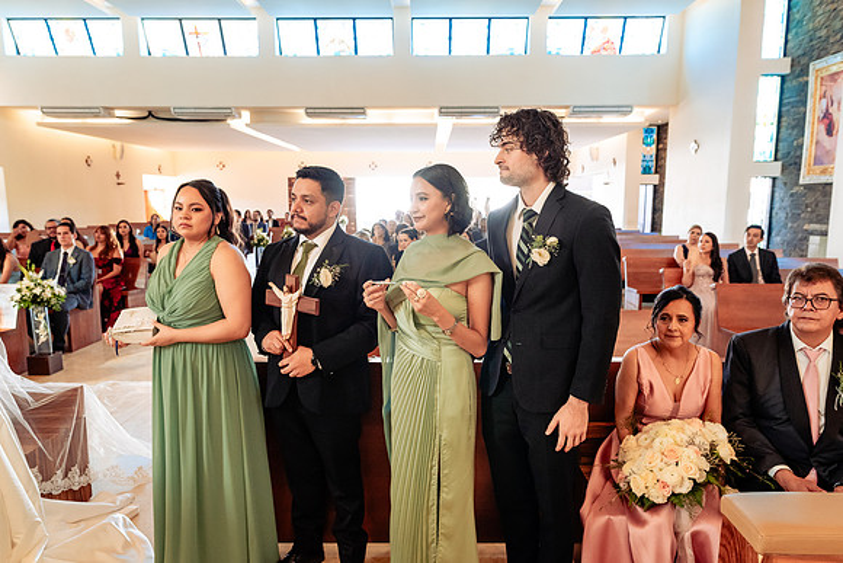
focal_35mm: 24
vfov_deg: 52.7
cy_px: 282
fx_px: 568
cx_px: 422
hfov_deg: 73.1
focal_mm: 24
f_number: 4.5
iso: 2500
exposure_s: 1/125
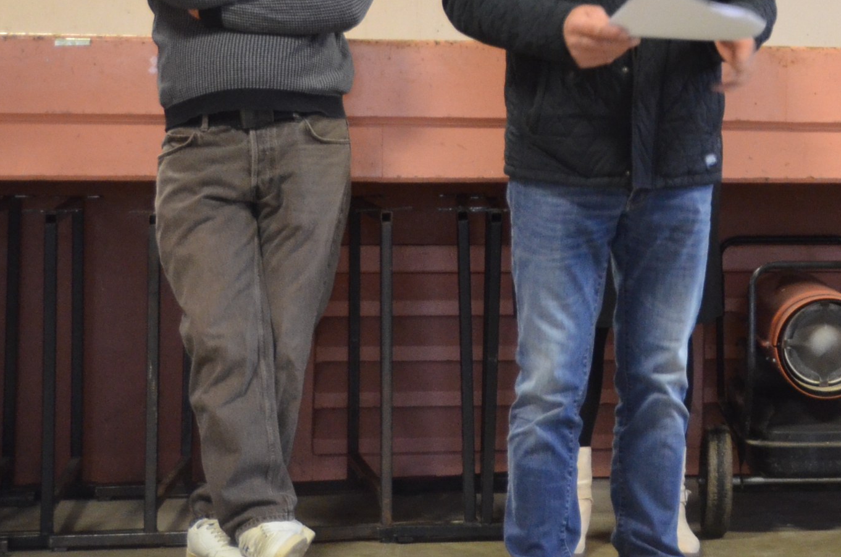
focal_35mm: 114
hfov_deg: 17.2
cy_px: 22
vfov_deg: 11.9
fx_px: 2658
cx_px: 1001
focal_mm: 28
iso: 1400
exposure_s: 1/30
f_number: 4
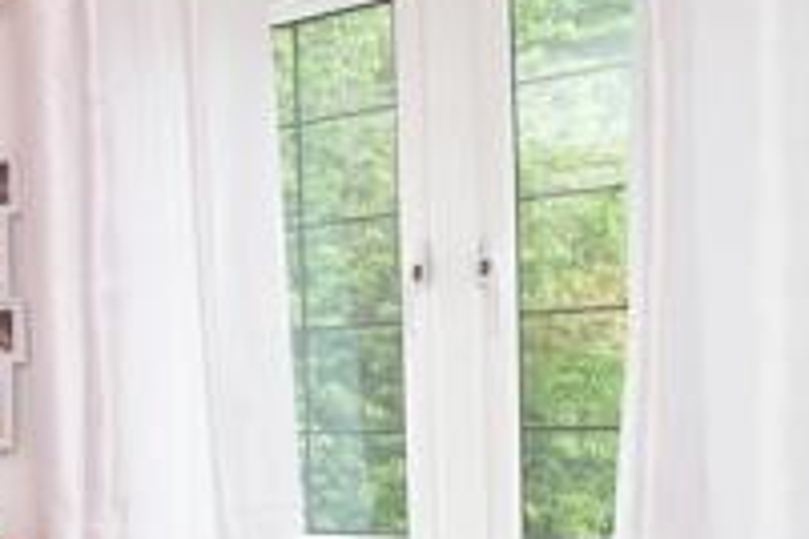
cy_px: 436
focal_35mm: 49
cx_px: -447
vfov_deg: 27.0
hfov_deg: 26.7
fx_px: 1101
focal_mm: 10
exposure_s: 1/30
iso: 320
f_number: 8
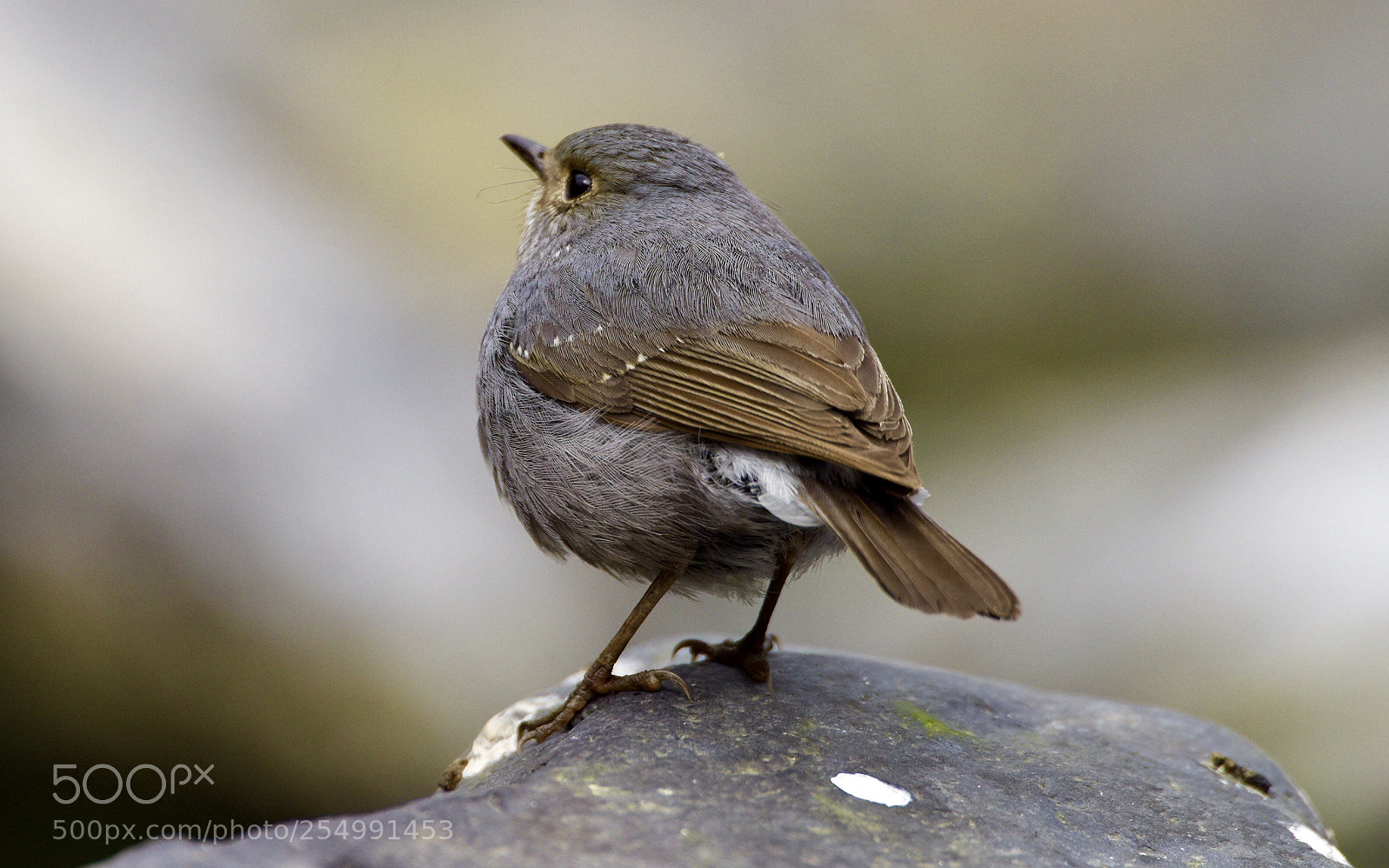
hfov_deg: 2.4
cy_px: 435
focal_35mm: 868
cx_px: 694
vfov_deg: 1.5
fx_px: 32857
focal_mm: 850
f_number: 5.6
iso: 280
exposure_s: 1/640
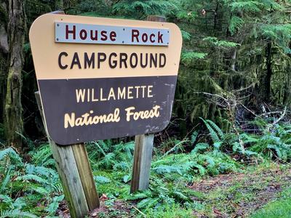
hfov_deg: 36.8
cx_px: 146
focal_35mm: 52
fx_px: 437
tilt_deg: -8.0
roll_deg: -2.0
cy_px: 109
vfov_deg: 28.0
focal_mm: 6
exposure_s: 1/83
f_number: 2.4
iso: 125
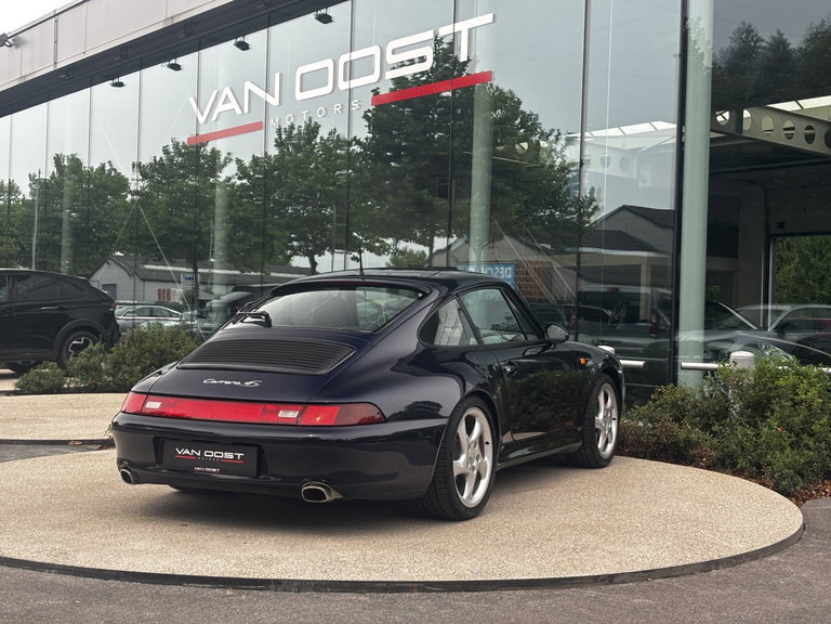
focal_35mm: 52
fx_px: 1248
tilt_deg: +0.9
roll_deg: -2.0
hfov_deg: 36.8
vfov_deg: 28.0
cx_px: 416
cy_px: 312
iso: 32
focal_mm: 5.96
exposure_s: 1/419
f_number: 1.6
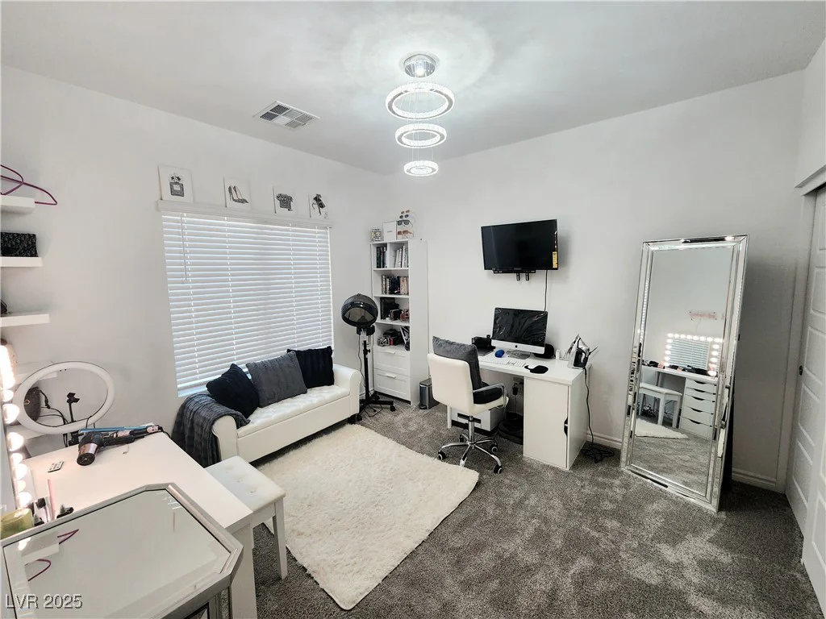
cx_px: 413
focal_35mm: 13
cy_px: 310
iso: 160
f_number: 2.2
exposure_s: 1/60.2
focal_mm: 2.2
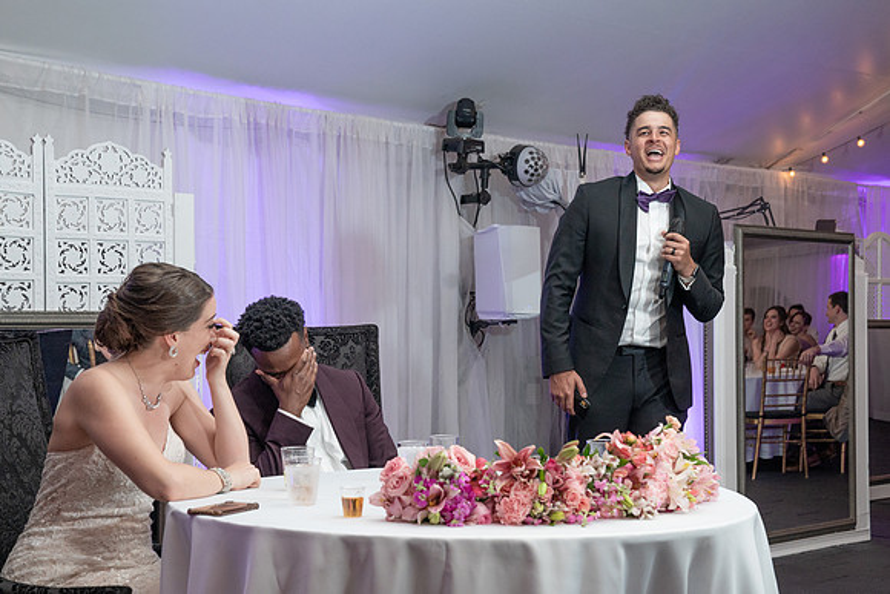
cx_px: 415
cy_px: 317
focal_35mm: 54
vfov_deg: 25.0
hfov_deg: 36.8
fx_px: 1338
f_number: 5.6
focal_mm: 49
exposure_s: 1/100
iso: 2000
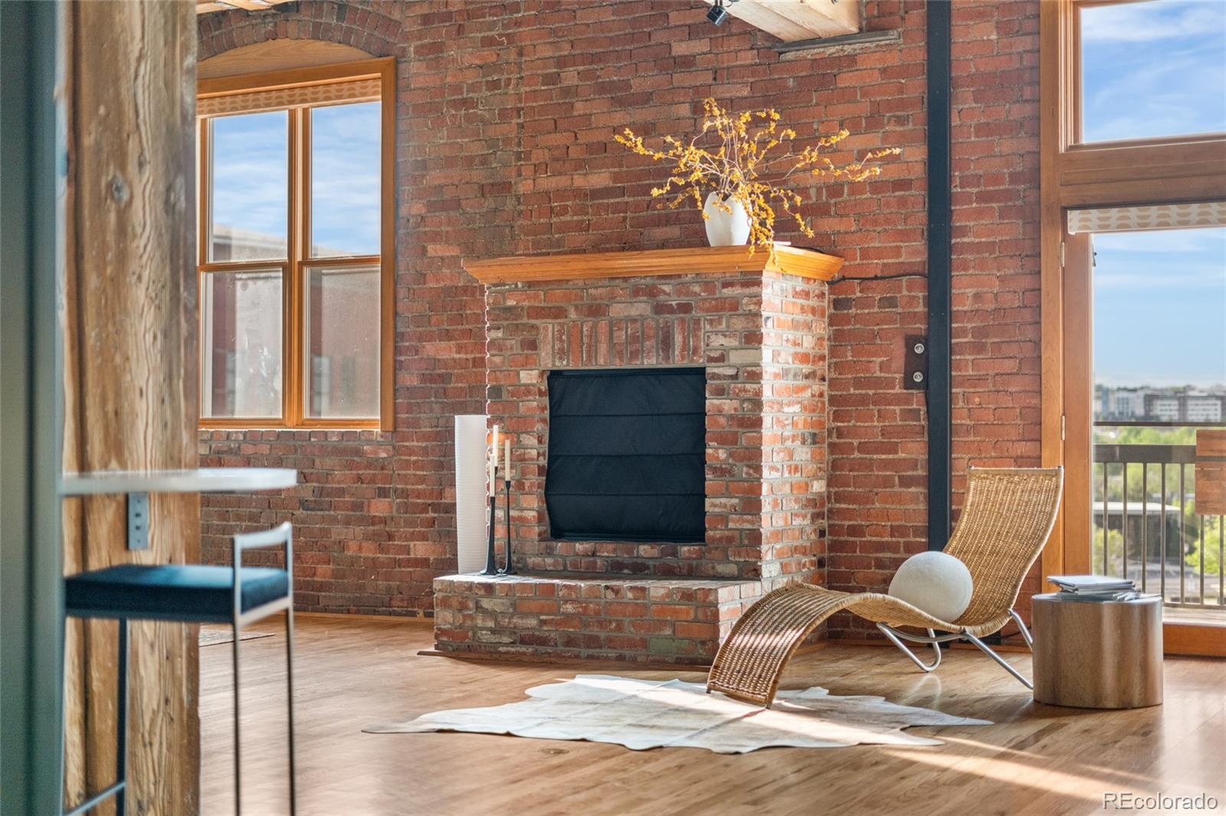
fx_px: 1702
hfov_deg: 39.6
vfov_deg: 27.0
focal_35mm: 50
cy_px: 408
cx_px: 613
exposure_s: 1/250
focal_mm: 50
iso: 500
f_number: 1.8
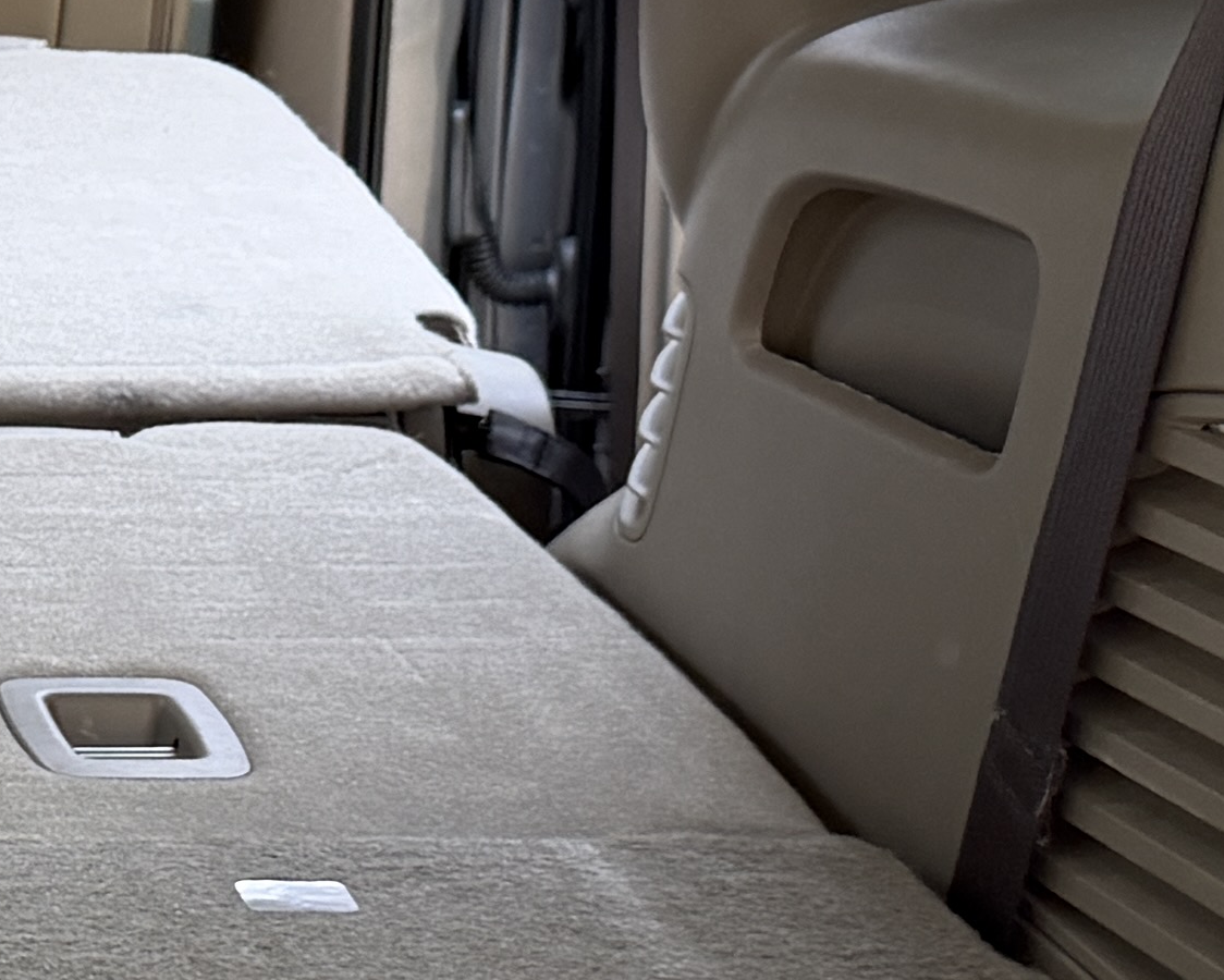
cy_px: 542
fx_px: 4312
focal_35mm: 119
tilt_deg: -13.3
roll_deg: -1.3
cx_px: -914
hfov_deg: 14.4
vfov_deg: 13.0
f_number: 1.78
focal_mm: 6.76
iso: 200
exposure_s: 1/107
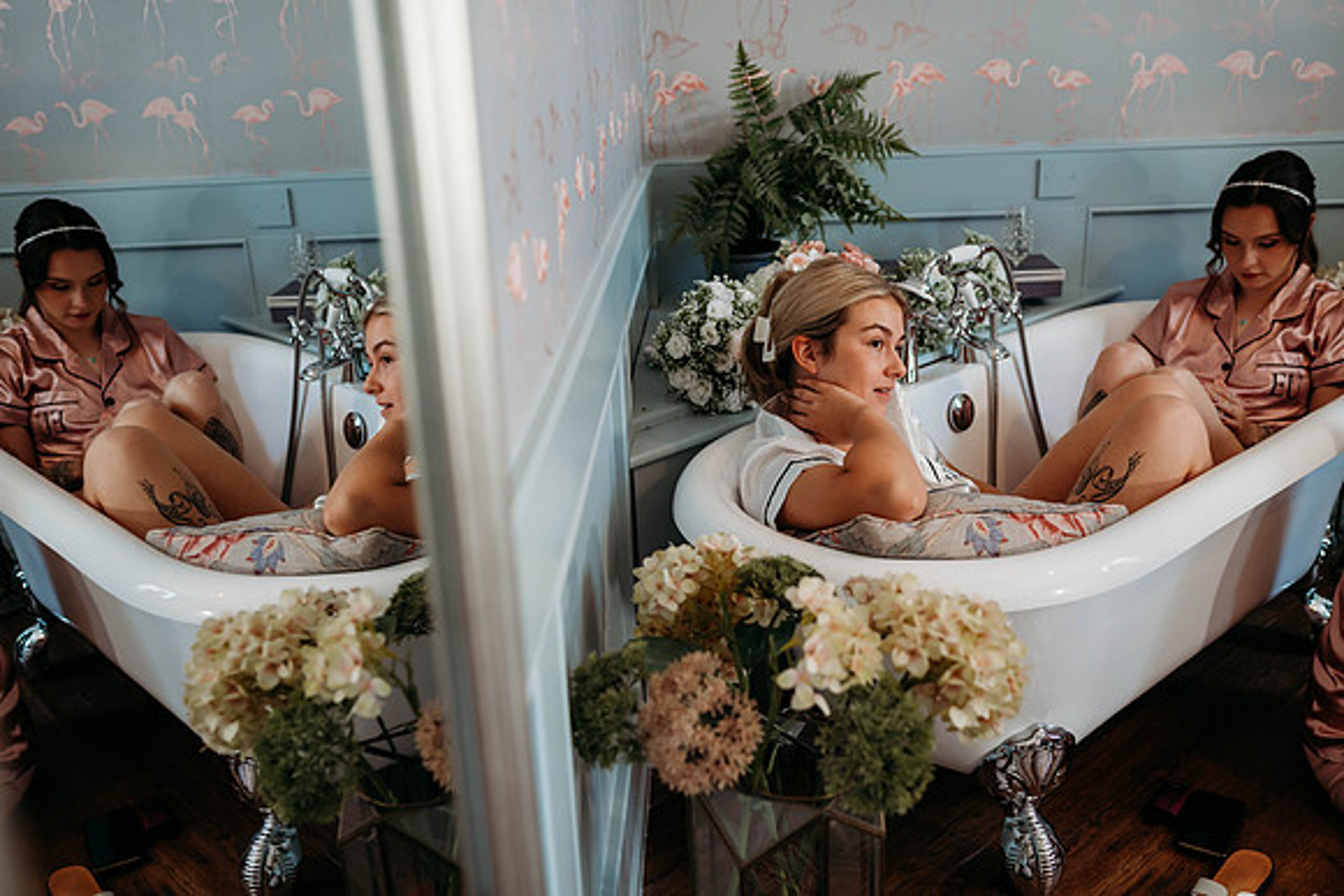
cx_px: 672
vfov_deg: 37.9
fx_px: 1307
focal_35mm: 35
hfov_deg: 54.4
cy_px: 448
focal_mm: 35
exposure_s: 1/125
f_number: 2.5
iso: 800
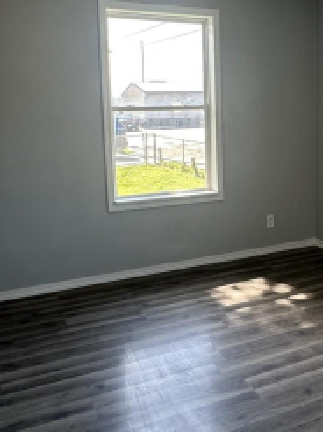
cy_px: 162
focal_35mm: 38
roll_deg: +0.2
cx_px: 212
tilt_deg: -6.4
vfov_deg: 48.6
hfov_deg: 37.3
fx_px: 474
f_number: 2.2
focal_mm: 2.22
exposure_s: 1/120
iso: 64
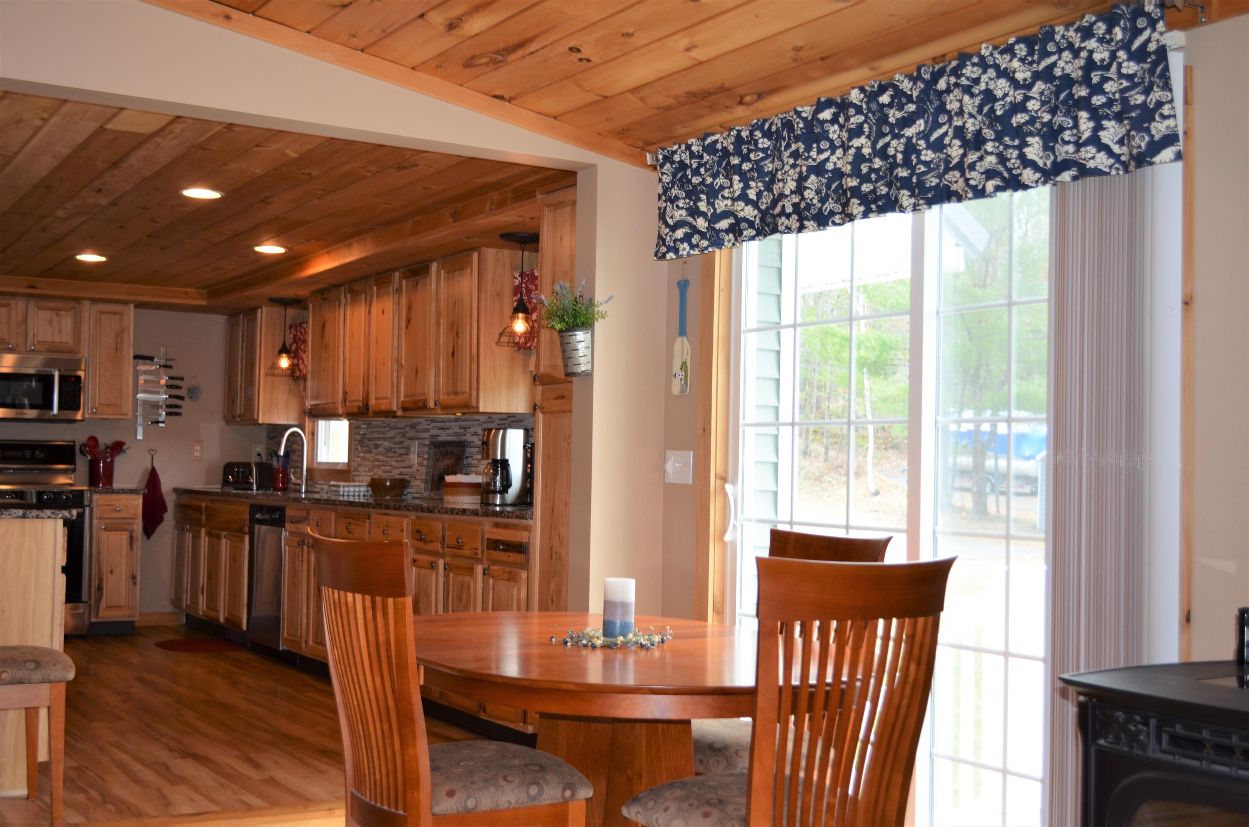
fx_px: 1454
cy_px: 414
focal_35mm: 42
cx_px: 624
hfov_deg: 46.5
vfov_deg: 31.7
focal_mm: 28
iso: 400
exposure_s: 1/125
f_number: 4.5
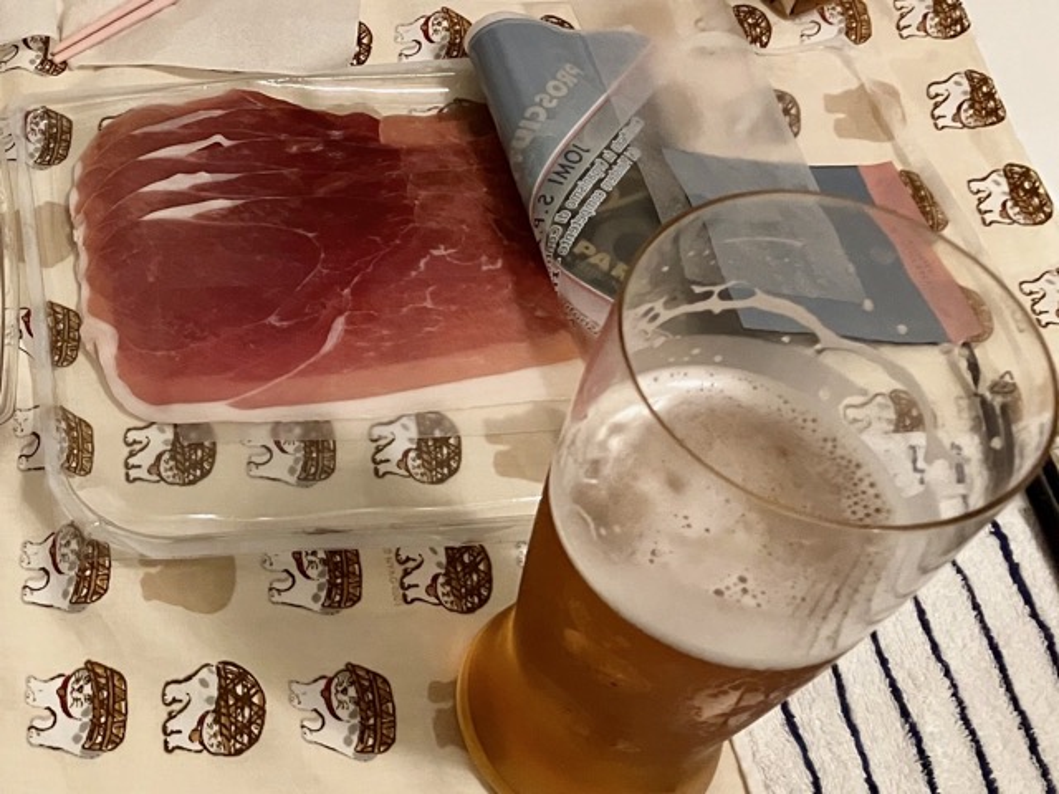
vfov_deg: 49.7
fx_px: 857
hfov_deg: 63.4
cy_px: 397
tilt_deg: -52.3
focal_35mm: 28
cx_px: 530
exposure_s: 1/33
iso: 400
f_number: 1.8
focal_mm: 3.99
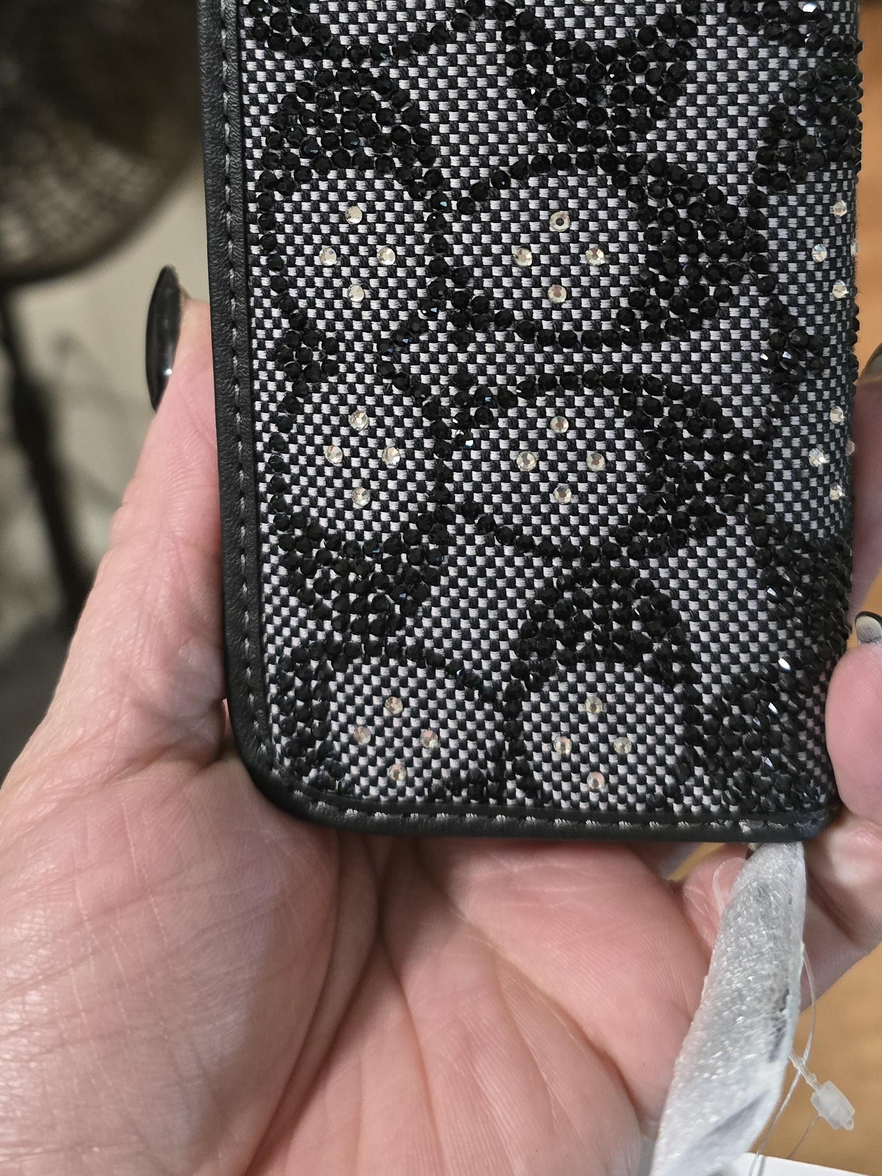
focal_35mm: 43
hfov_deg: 33.6
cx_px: 462
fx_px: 1461
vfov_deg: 42.4
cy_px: 282
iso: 1250
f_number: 1.7
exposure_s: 1/60
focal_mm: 6.3
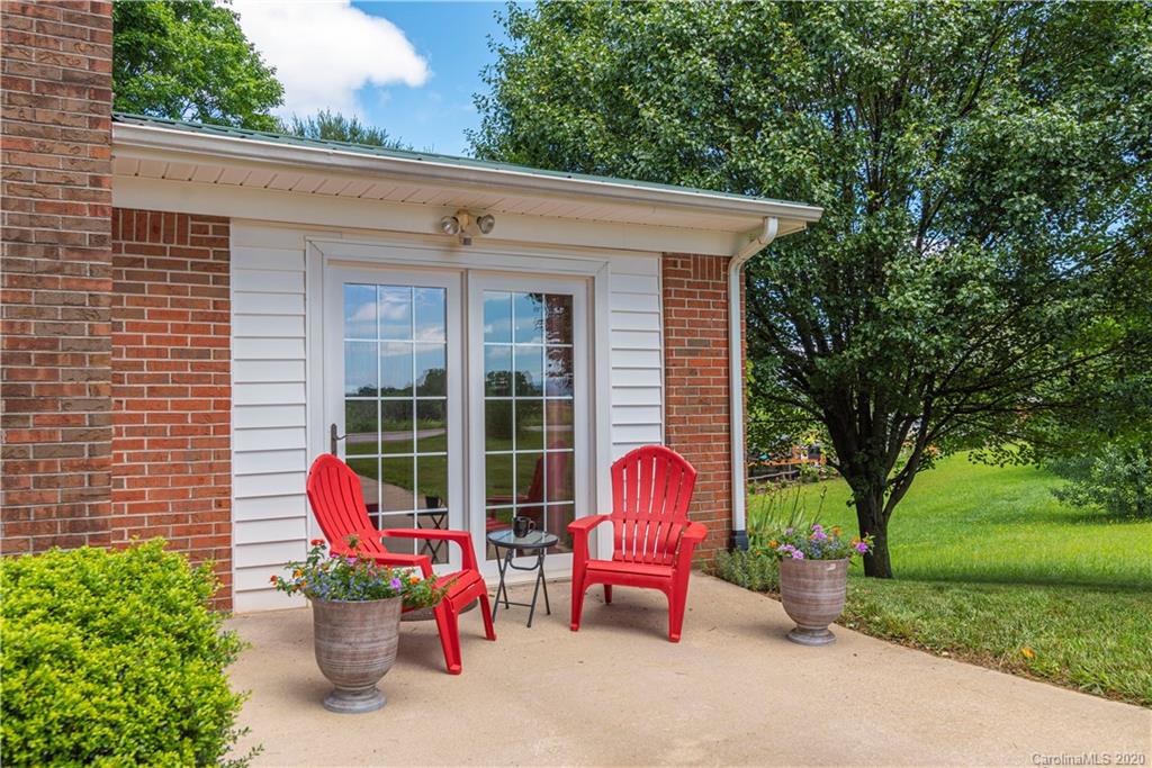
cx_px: 576
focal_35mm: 29
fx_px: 928
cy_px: 384
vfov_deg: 45.0
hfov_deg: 63.7
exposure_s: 1/640
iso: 320
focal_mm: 29
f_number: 7.1
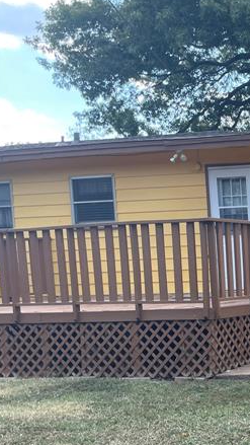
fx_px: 778
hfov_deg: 15.5
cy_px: 319
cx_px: 460
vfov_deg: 31.5
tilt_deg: -4.7
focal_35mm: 66
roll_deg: +2.2
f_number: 1.6
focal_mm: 4.2
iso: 32
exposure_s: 1/707
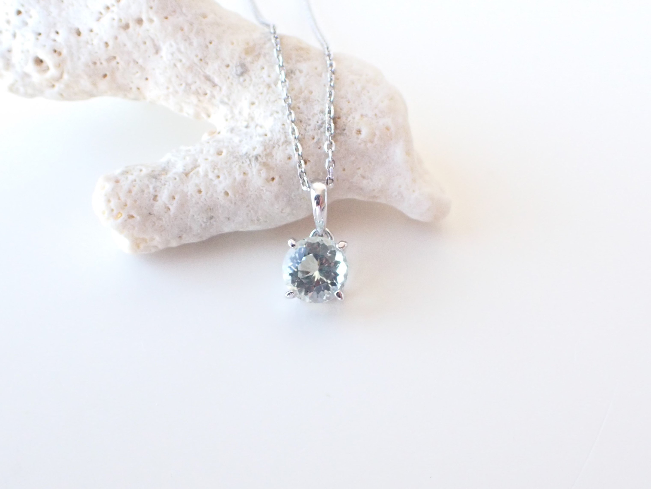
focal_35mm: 30
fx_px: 564
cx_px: 326
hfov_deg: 60.0
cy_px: 244
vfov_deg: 46.8
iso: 640
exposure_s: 1/125
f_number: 3.2
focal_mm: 5.4
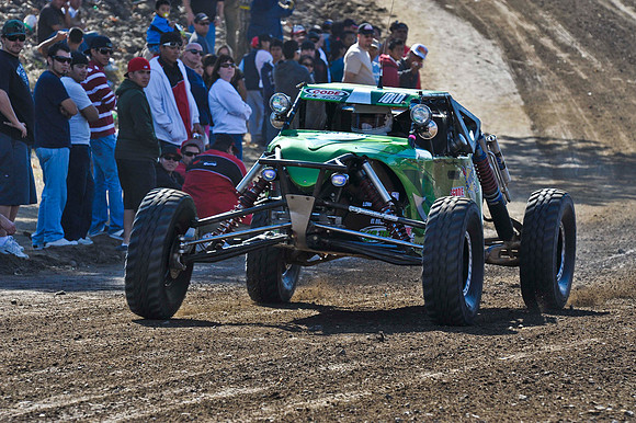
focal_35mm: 300
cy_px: 212
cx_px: 318
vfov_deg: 4.6
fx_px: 5297
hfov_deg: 6.9
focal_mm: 300
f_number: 10
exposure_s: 1/640
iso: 640
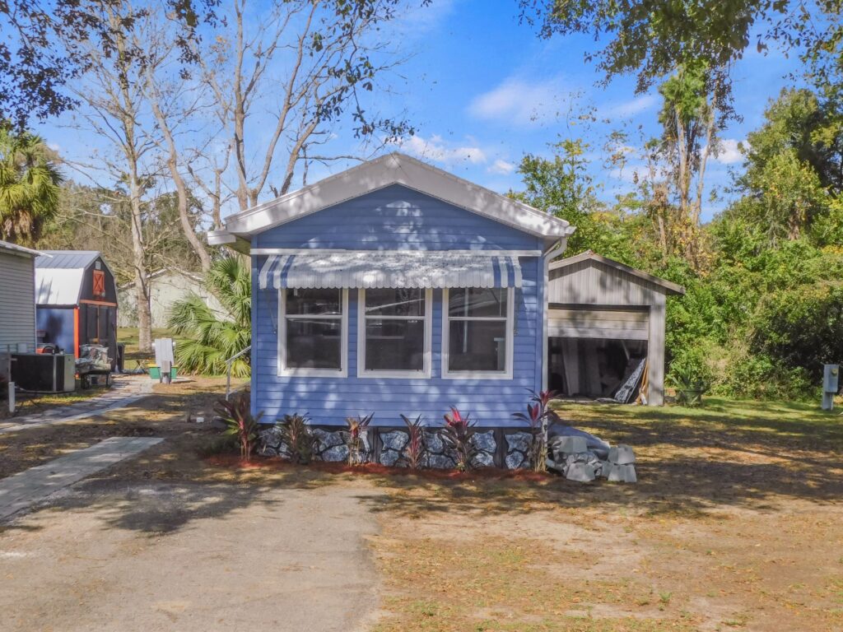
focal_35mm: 45
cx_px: 422
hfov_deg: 42.1
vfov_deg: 32.2
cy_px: 316
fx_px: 1096
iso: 125
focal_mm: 8
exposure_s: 1/1000
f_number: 3.7
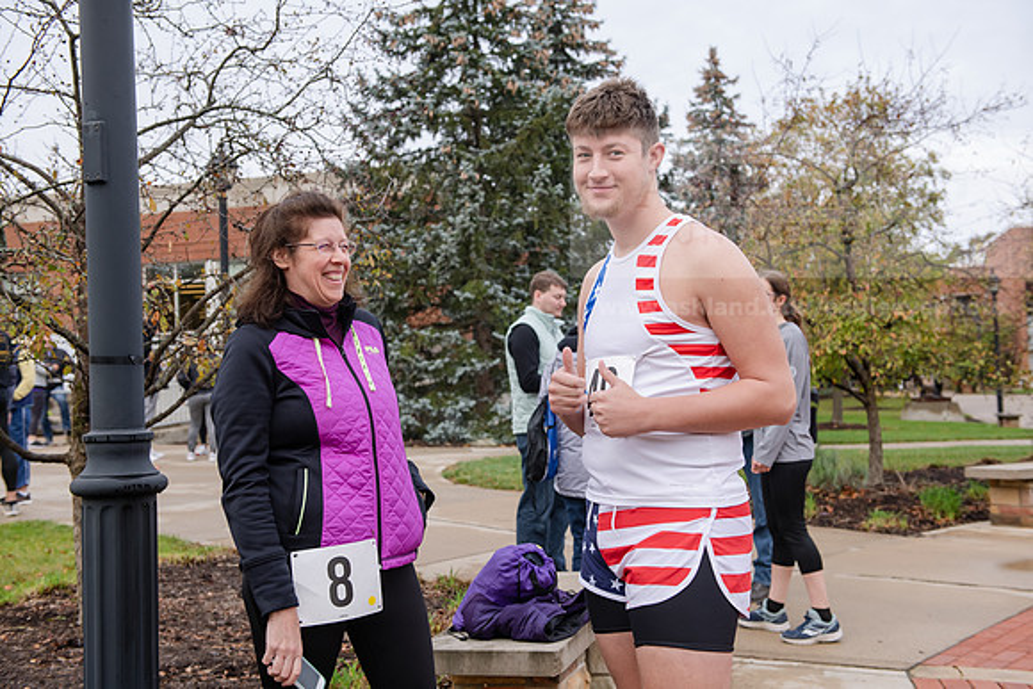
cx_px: 516
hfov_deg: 46.4
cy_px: 344
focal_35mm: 42
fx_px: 1205
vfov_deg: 31.9
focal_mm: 42
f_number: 5
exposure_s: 1/320
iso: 400
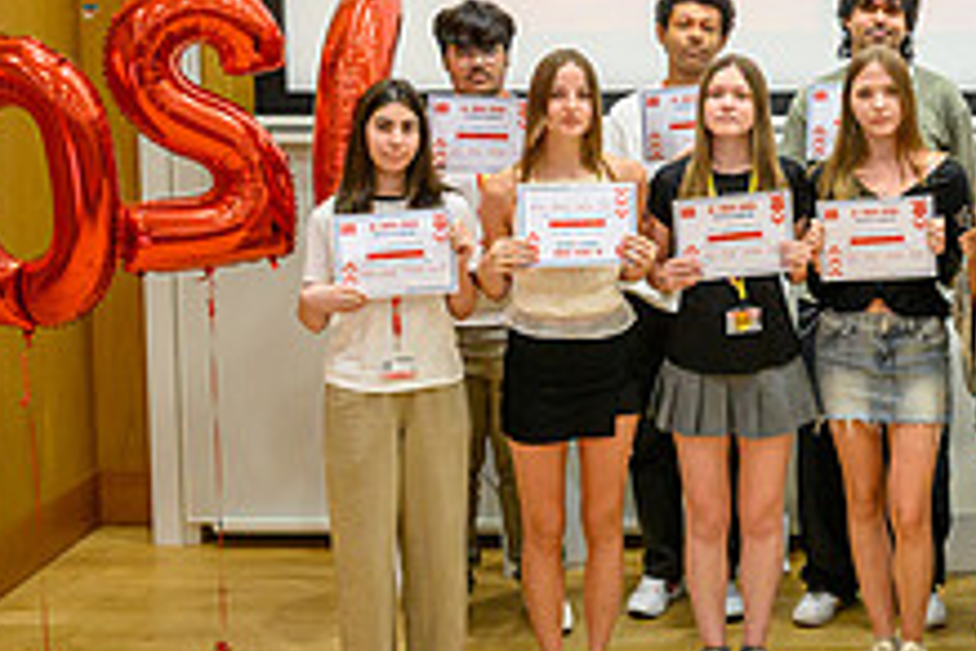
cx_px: 976
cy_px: 42
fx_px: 2738
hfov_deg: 19.6
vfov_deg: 13.4
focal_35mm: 101
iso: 2500
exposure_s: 1/500
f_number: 2.8
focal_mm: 38
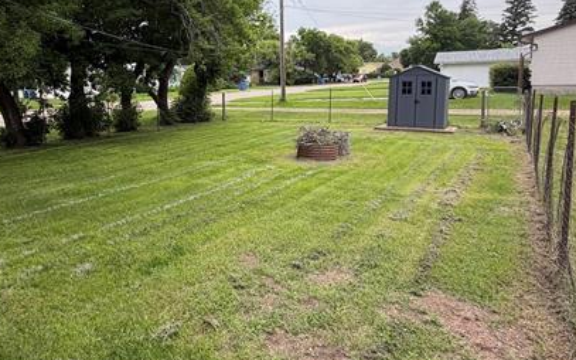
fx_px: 439
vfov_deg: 44.1
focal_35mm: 28
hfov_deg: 64.4
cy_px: 132
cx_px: 183
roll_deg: +1.5
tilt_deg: -6.5
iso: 40
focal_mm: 2.22
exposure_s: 1/250
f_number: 2.2
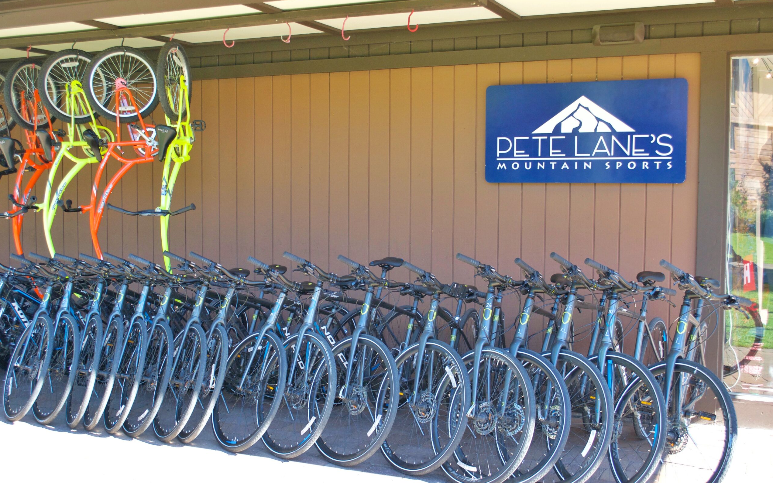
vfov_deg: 32.0
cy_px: 256
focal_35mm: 40
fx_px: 843
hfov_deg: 49.3
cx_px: 386
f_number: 5.6
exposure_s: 1/125
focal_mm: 26
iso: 360
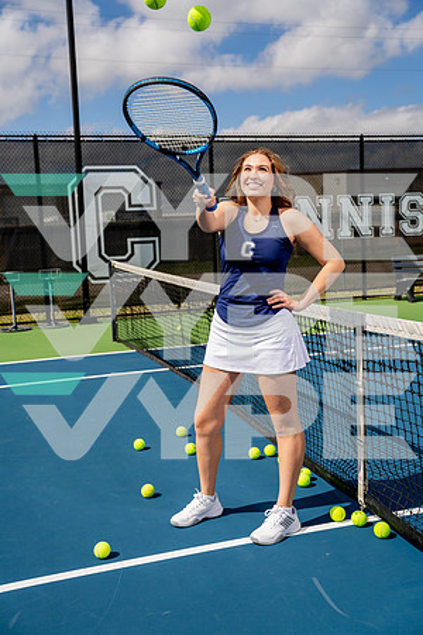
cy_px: 318
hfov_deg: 33.4
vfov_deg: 48.5
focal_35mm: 40
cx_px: 212
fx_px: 705
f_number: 4
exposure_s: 1/1600
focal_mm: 40
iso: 100
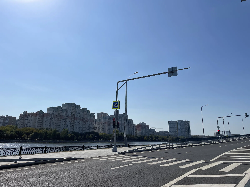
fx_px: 188
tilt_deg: +13.9
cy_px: 94
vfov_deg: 53.1
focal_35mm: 26
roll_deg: -1.1
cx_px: 125
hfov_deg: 67.3
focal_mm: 4.2
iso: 32
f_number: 1.6
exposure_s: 1/10753
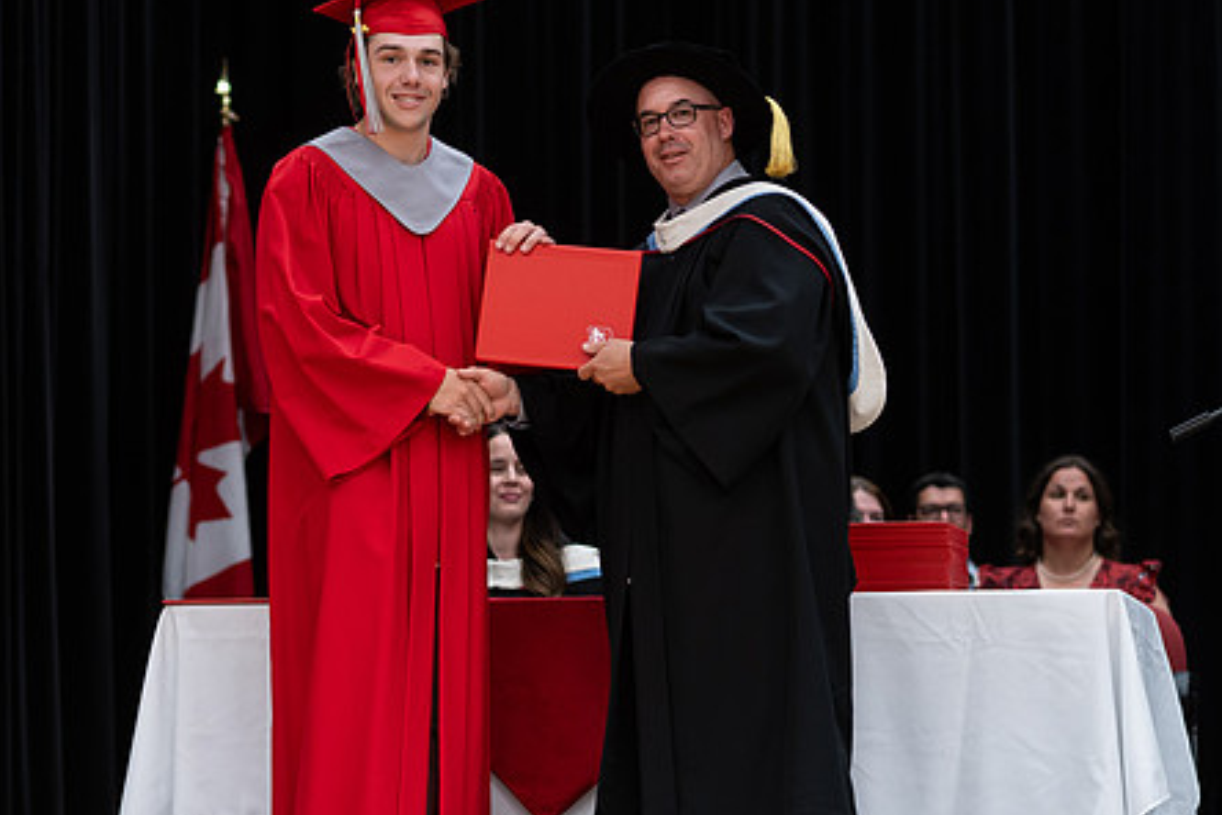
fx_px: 4820
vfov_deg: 9.7
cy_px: 536
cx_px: 438
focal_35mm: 142
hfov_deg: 14.4
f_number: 2.8
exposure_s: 1/200
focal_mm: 85
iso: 1000
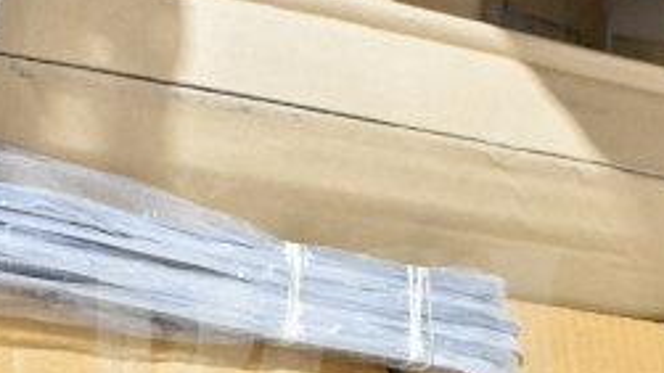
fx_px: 1478
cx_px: 323
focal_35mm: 84
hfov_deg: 25.3
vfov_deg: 13.9
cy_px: 459
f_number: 5.6
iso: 6400
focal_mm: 22
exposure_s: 1/125
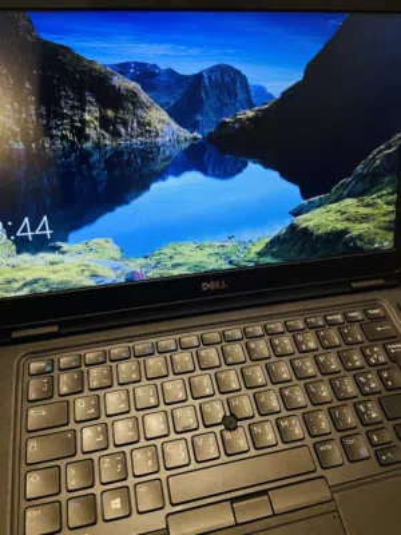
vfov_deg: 67.3
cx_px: 200
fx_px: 402
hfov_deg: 53.1
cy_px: 268
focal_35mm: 26
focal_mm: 4.25
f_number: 1.8
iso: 400
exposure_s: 1/50
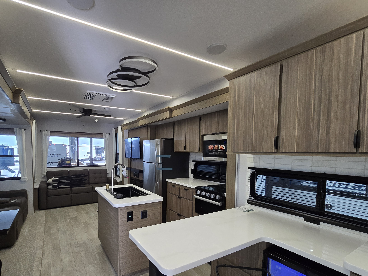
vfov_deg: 77.4
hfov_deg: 93.8
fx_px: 170
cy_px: 162
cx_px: 157
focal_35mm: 16
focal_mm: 2.2
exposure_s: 1/71
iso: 200
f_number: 2.2
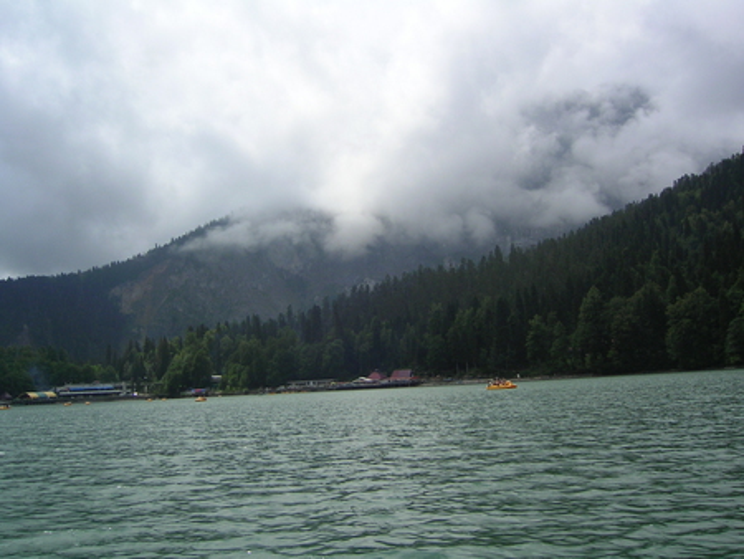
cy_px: 280
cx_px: 372
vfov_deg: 39.7
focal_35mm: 36
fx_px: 774
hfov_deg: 51.3
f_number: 4.8
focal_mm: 5.6
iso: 50
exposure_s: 1/928
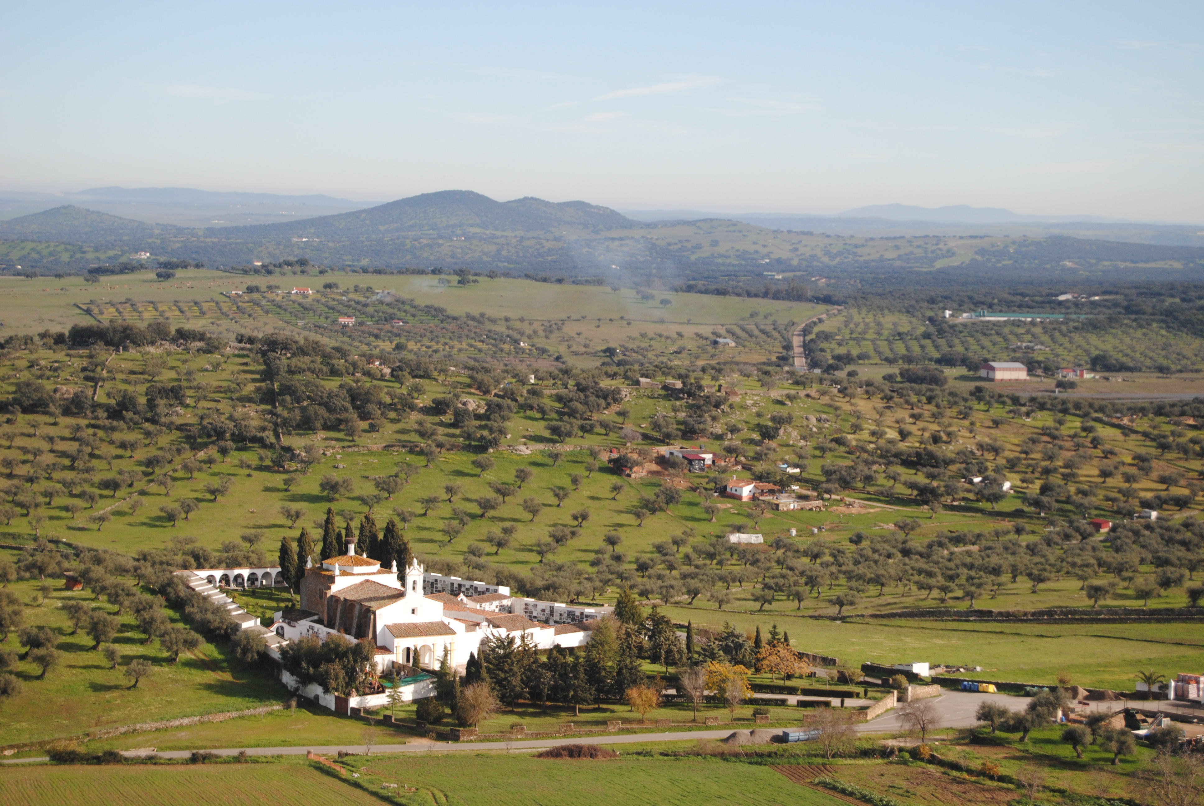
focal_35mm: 82
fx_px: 2762
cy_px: 403
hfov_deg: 24.6
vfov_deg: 16.6
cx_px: 602
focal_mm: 55
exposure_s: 1/500
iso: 360
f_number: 5.6
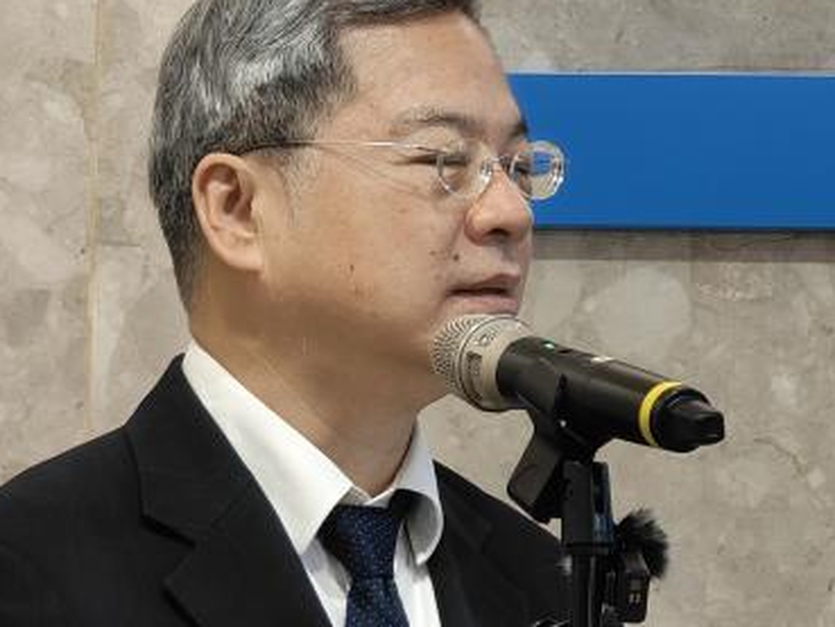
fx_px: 5574
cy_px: 233
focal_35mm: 231
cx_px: 428
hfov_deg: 8.6
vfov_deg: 6.4
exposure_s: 1/60
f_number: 2.5
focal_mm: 13.3
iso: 640
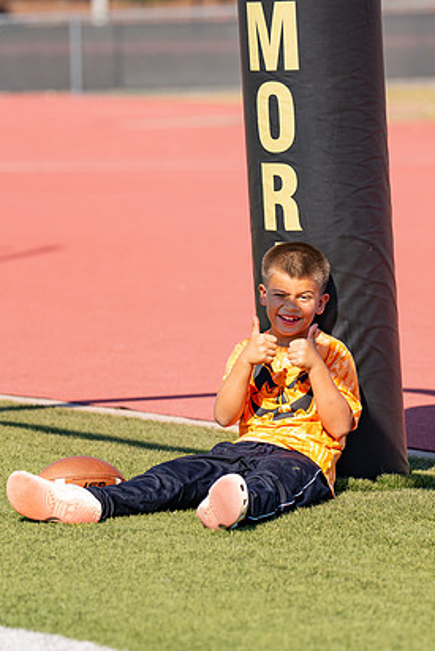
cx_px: 299
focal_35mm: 230
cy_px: 377
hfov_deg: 6.0
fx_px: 4165
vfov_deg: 8.9
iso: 100
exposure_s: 1/1600
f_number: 2.8
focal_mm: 129
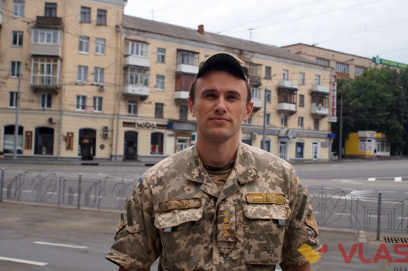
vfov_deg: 31.8
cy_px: 136
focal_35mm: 42
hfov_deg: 46.4
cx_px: 204
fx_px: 475
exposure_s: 1/320
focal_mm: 28
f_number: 5
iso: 100
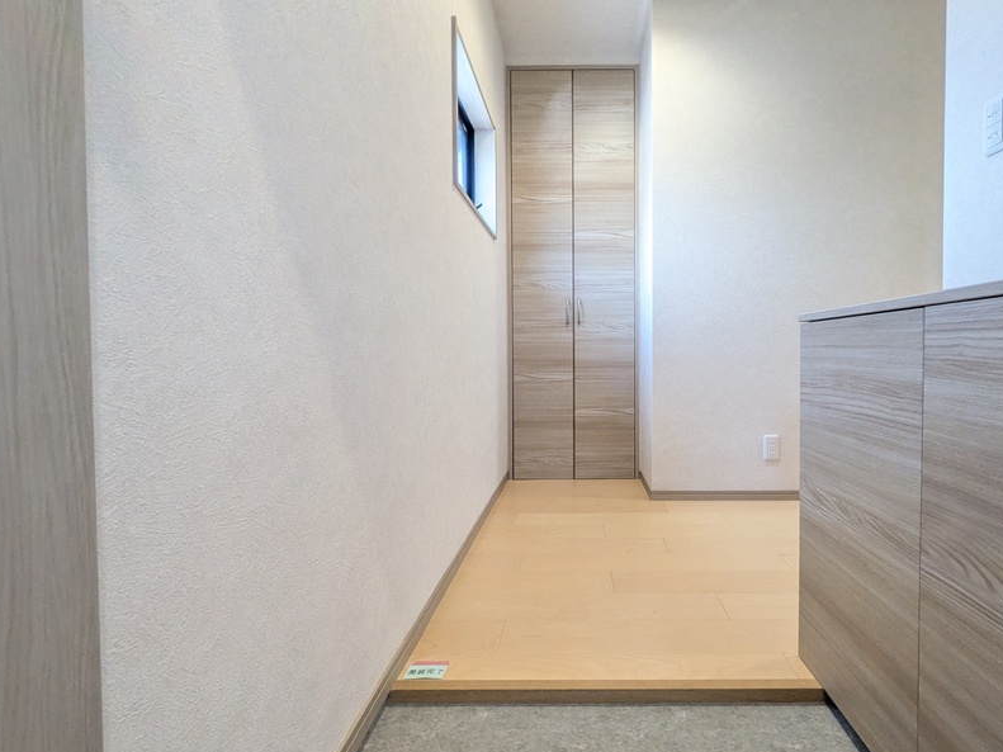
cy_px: 365
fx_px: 493
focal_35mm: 17
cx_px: 572
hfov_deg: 90.5
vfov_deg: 74.7
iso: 292
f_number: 2.2
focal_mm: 1.83
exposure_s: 1/60
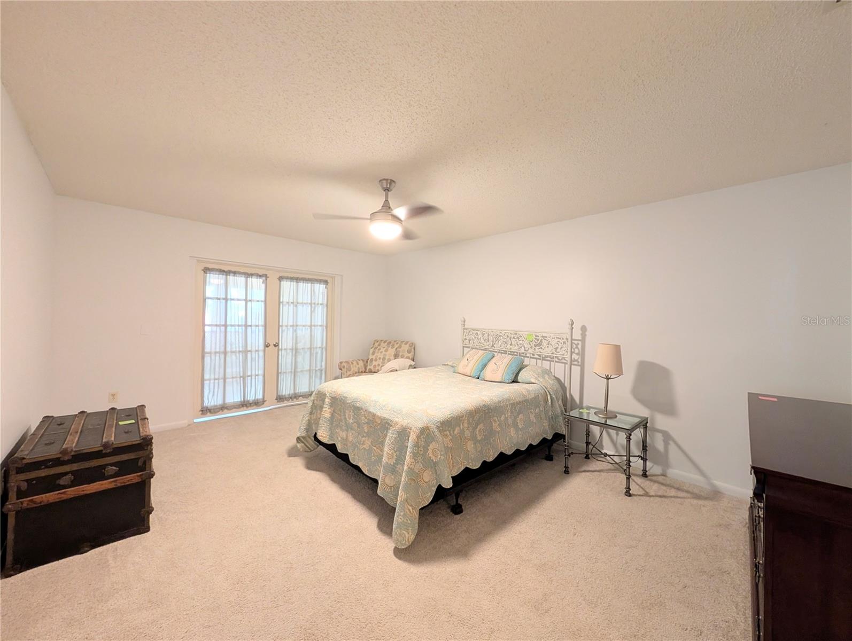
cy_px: 320
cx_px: 426
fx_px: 296
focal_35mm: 12
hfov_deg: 110.5
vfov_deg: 94.6
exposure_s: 1/40
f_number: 1.7
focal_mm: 2.02
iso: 293
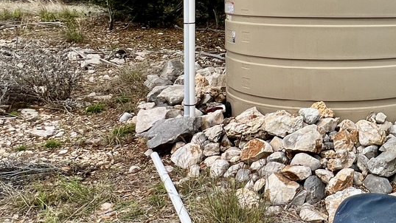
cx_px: 412
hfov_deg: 43.6
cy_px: 24
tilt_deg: -6.5
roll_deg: +0.7
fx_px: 399
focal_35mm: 38
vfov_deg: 29.9
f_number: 1.8
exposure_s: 1/1130
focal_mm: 1.57
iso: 32
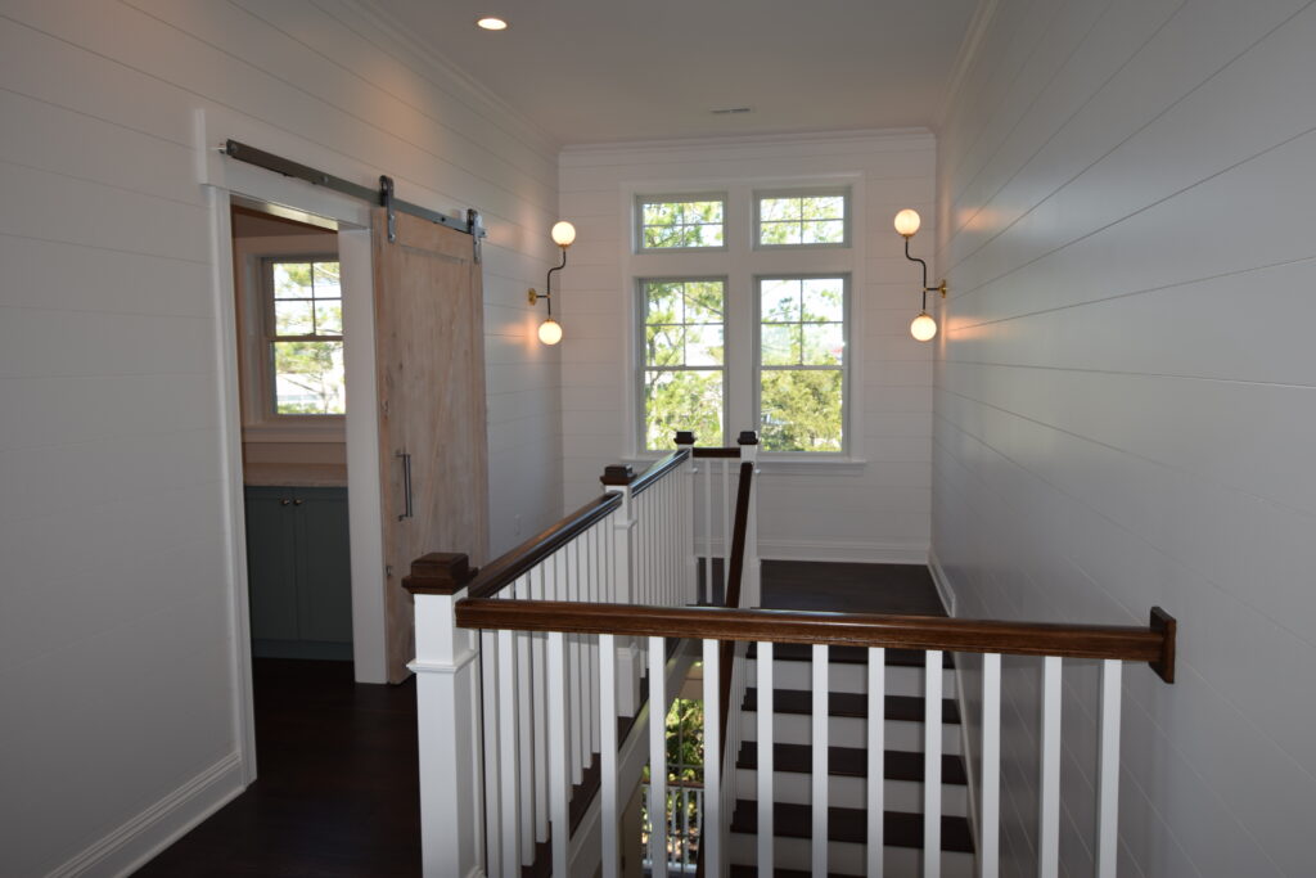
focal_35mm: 24
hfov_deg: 73.7
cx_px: 658
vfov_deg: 53.1
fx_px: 877
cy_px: 439
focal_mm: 16
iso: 100
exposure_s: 1/100
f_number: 4
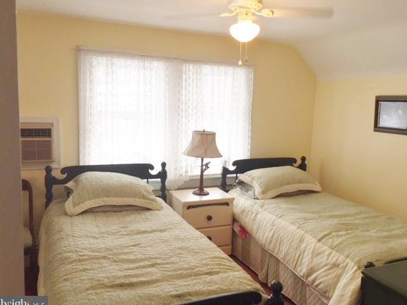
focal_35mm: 30
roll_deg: -2.1
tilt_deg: -6.8
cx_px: 207
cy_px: 155
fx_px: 353
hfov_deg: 60.0
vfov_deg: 46.8
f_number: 2.2
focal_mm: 4.15
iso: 32
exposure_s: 1/40
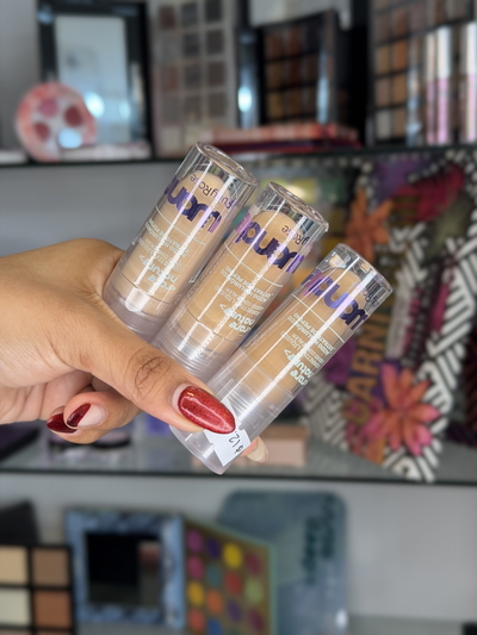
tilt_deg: -7.9
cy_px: 318
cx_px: 238
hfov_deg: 30.3
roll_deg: +1.2
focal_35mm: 48
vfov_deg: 39.6
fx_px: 882
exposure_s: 1/134
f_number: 1.78
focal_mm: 6.76
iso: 64
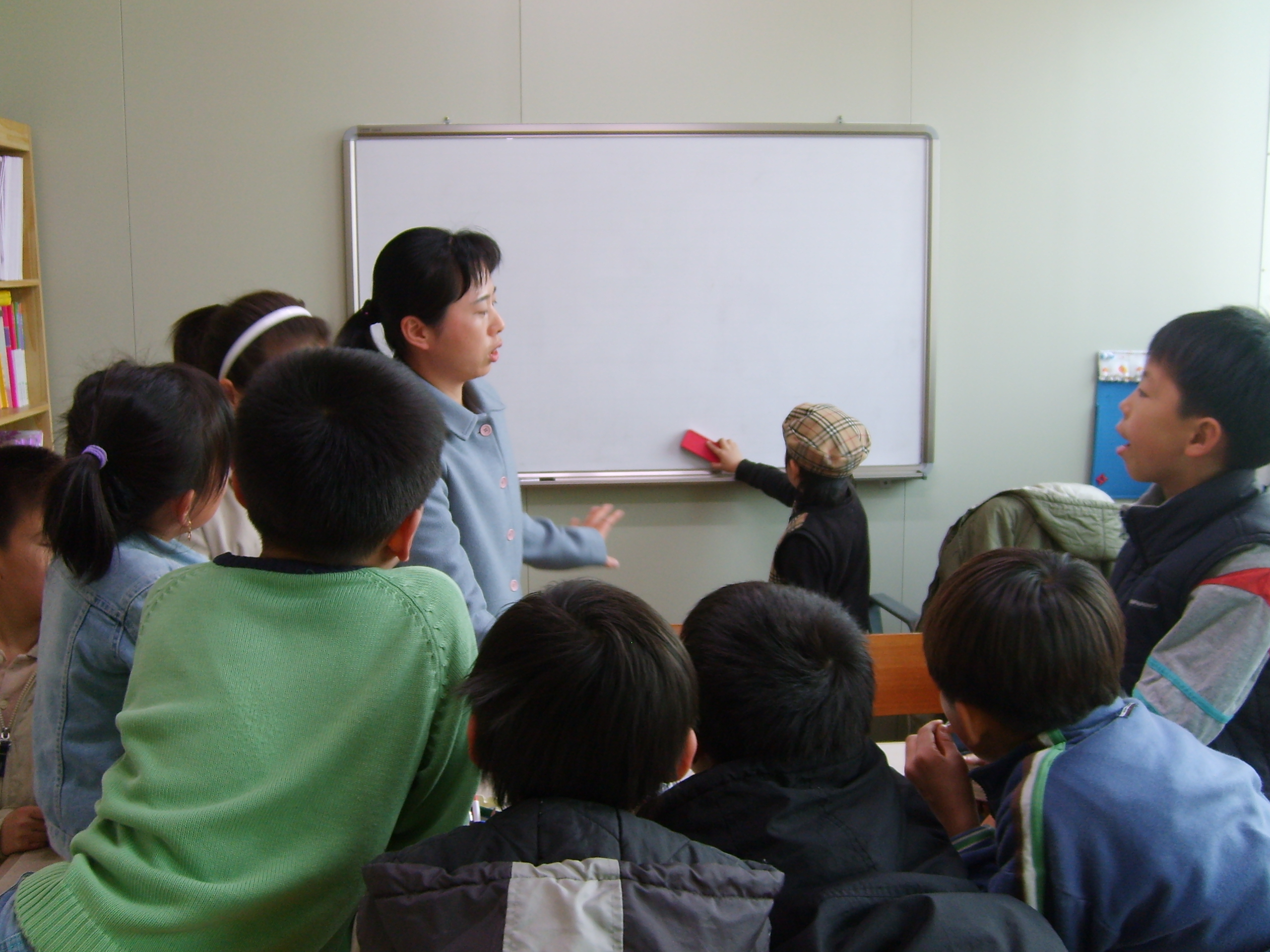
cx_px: 624
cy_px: 474
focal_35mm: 36
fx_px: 1321
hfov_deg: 51.4
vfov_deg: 39.7
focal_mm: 5.8
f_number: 2.8
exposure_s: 1/30
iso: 88
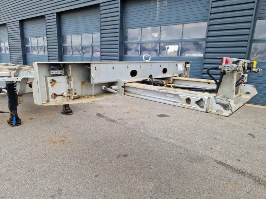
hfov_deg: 73.9
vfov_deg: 58.9
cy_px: 100
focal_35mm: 23
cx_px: 133
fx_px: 177
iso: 50
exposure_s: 1/1205
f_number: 1.8
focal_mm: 5.4
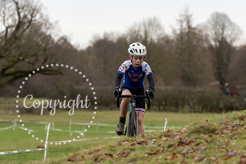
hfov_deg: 11.5
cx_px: 139
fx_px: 1220
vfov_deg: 7.7
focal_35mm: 179
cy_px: 78
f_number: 3.2
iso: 400
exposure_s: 1/1000
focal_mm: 102
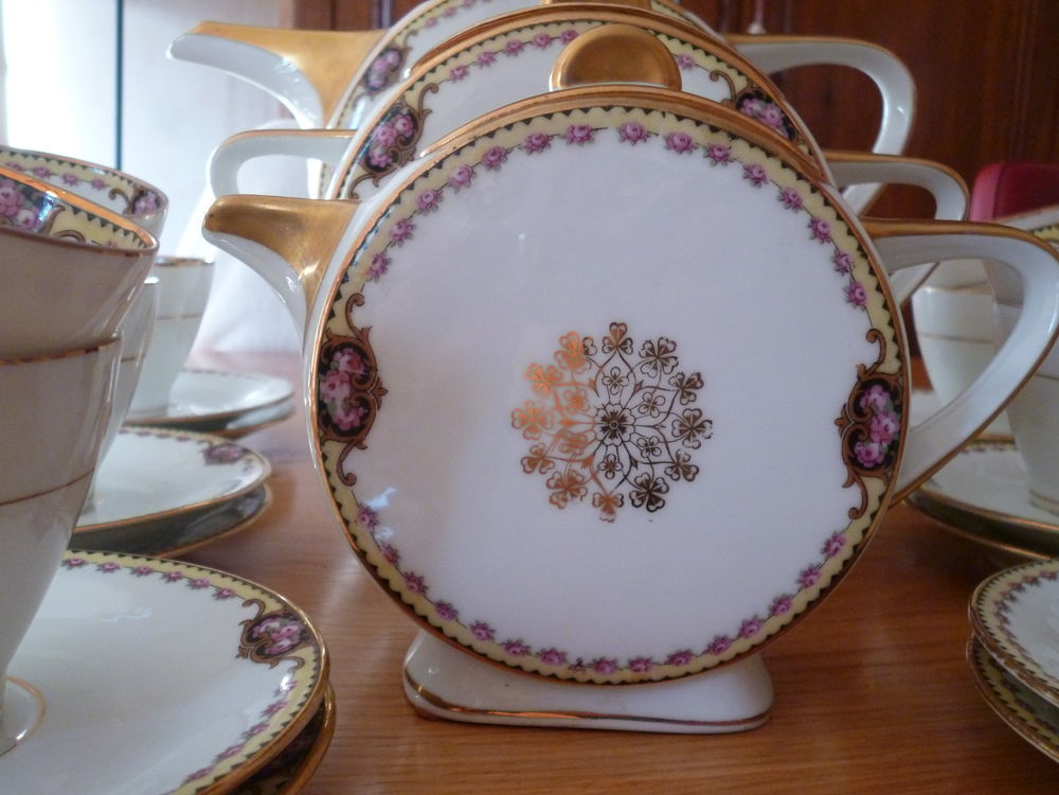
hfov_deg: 51.4
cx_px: 530
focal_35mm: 36
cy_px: 398
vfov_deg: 39.7
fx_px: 1101
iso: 400
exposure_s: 1/30
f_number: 3.5
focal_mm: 6.4
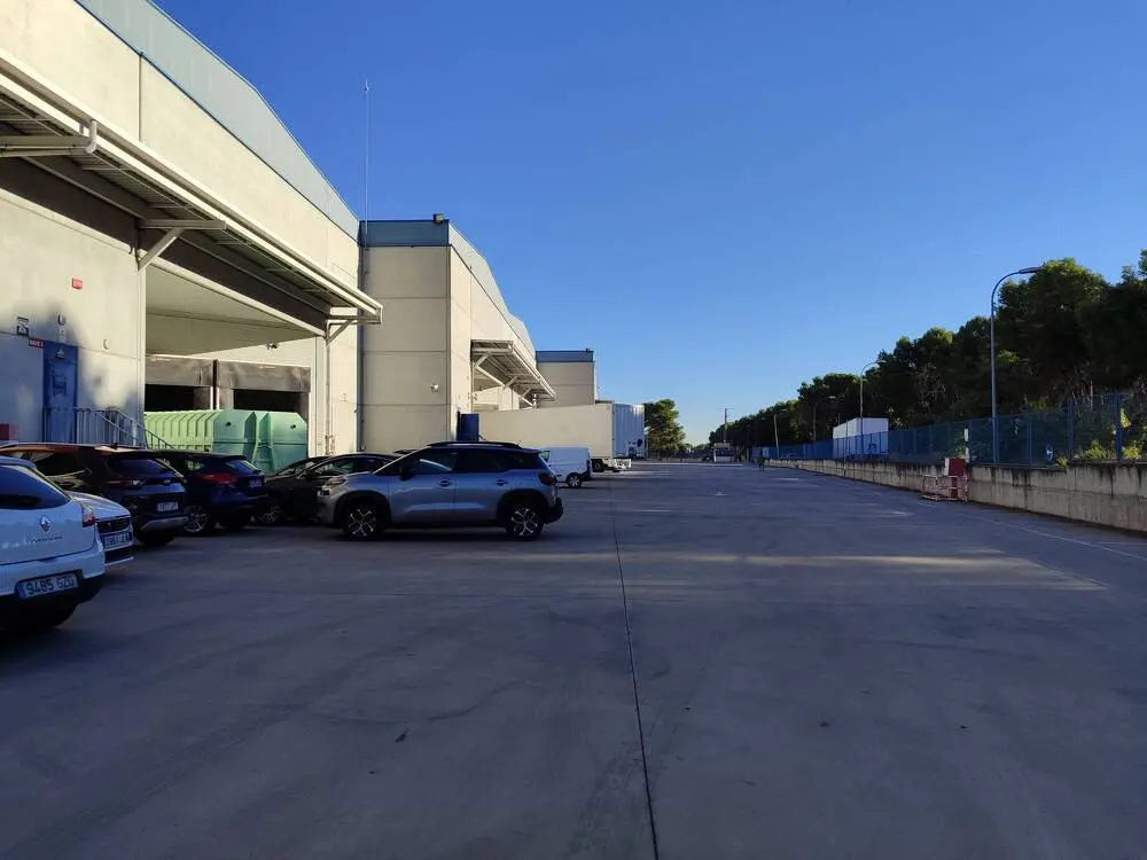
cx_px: 574
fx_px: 828
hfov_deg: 69.4
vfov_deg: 54.9
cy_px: 430
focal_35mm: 25
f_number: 1.89
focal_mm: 5.95
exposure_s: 1/1048
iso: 50
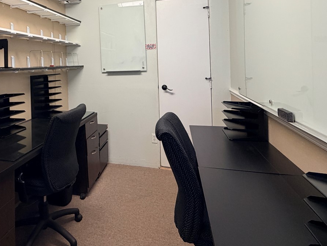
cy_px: 62
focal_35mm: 25
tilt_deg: +0.3
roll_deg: +1.5
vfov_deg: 52.5
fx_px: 236
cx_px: 100
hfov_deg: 66.8
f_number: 2.2
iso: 320
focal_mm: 2.22
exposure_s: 1/78
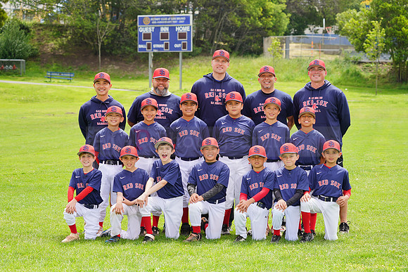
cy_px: 136
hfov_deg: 20.4
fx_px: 1134
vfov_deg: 13.7
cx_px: 204
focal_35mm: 100
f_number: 6.3
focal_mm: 100
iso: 100
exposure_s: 1/250
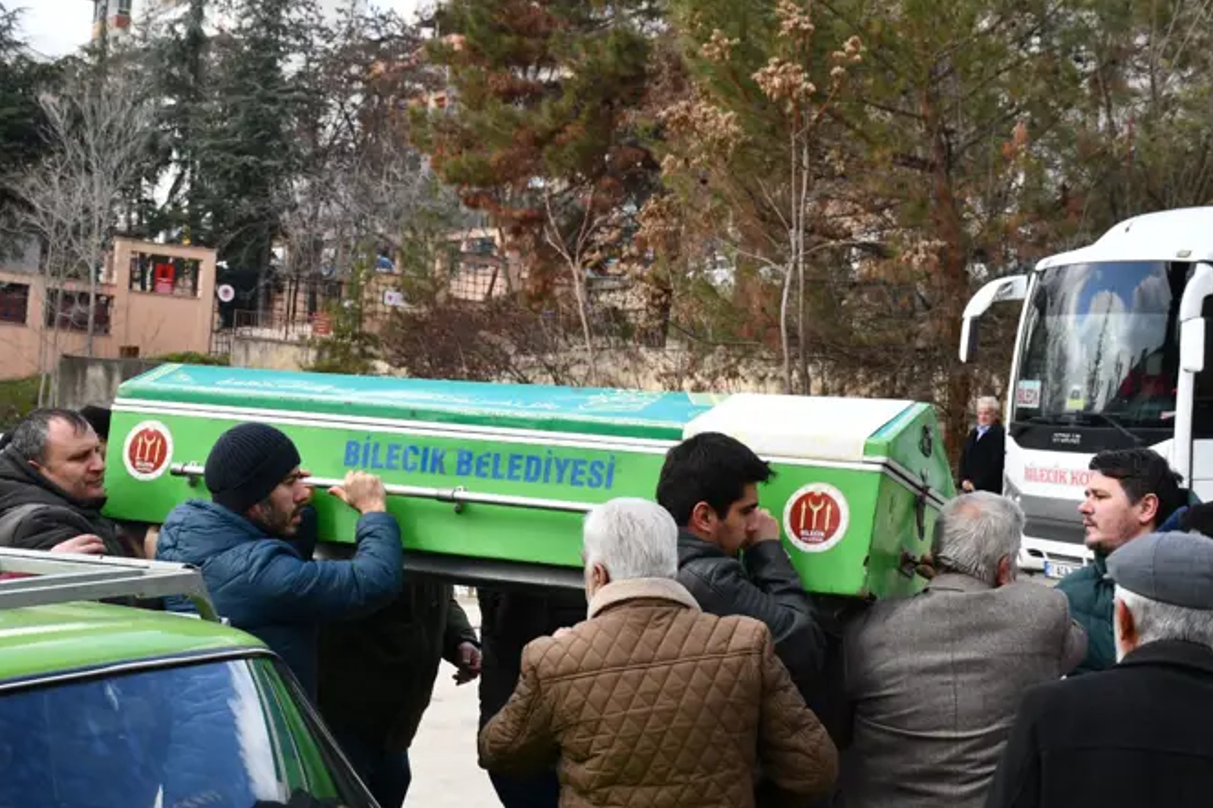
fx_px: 2325
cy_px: 521
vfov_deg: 19.7
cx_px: 468
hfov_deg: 29.2
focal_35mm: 69
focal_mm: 35
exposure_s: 1/250
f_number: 8
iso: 200
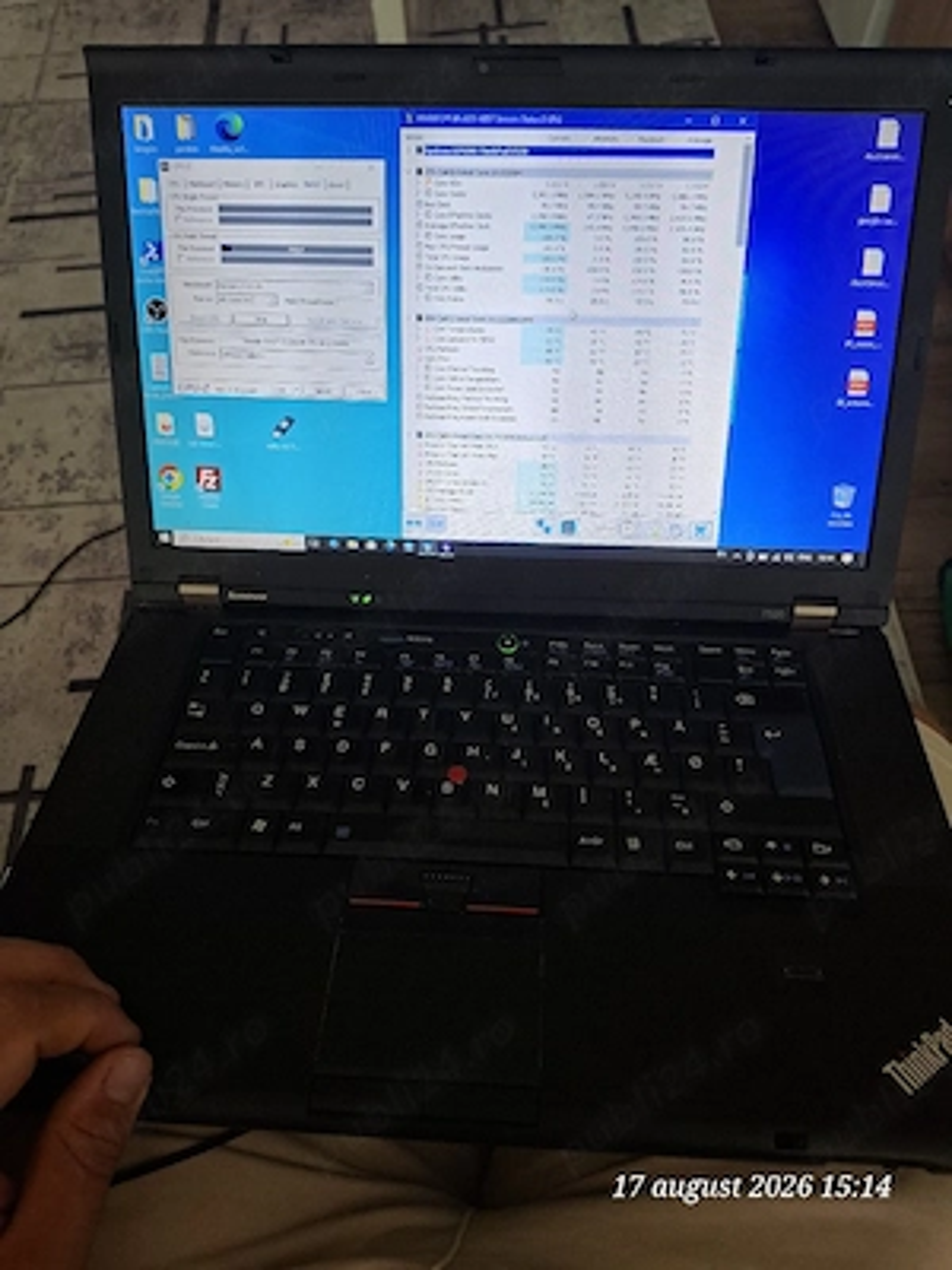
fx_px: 843
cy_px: 635
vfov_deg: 73.9
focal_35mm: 23
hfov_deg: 58.9
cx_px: 476
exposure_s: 1/100
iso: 250
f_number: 1.8
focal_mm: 5.54
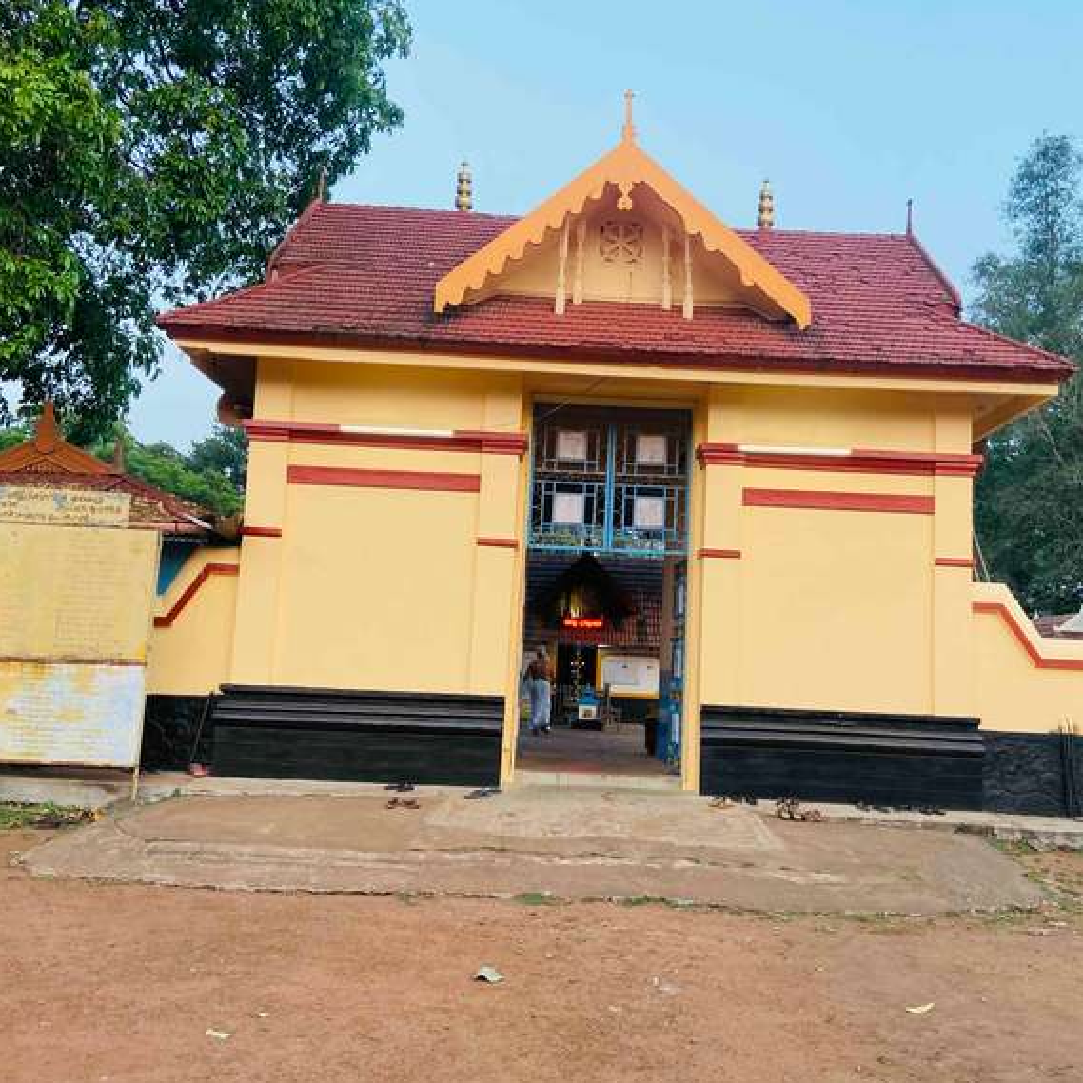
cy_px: 546
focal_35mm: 31
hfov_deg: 52.4
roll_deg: -0.1
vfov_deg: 52.5
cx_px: 601
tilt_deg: +10.1
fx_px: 1097
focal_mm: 4.25
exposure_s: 1/121
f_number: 1.8
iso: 50
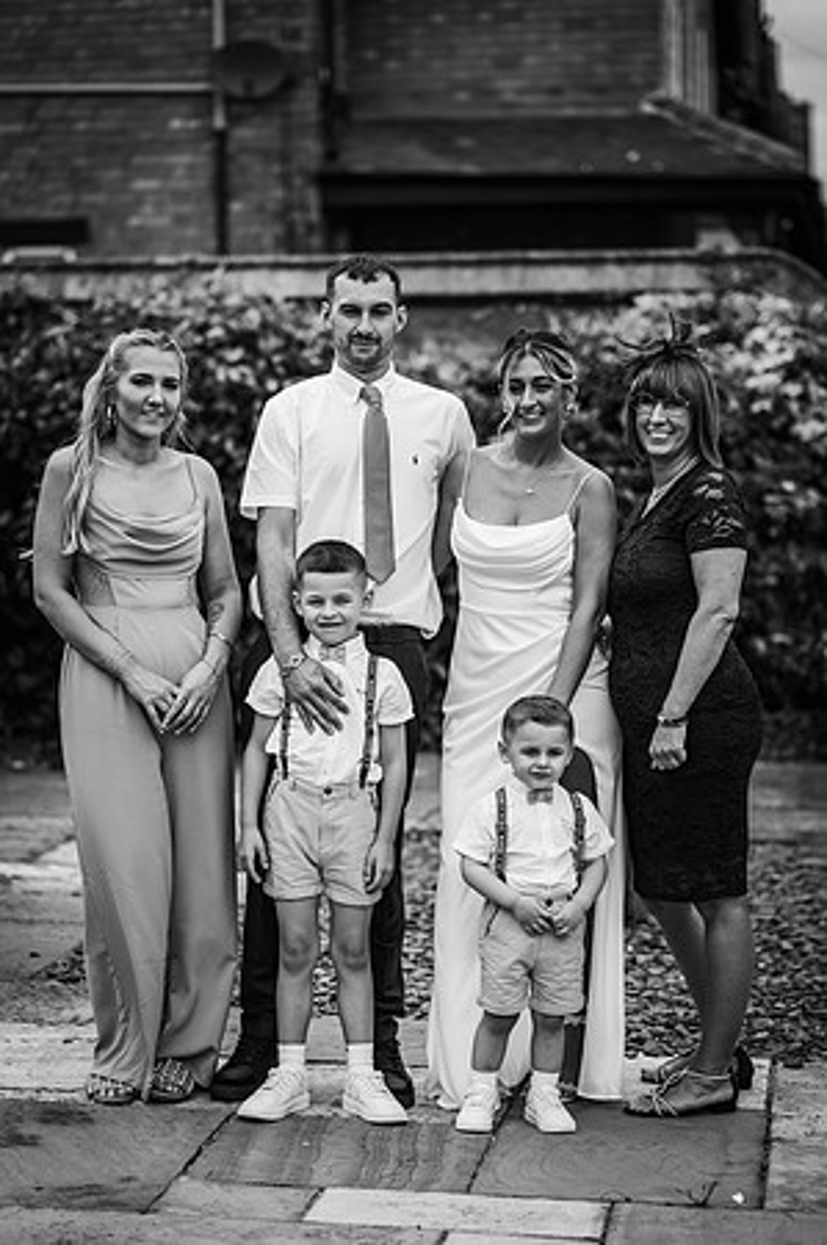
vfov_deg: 23.9
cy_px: 622
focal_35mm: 85
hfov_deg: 16.0
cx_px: 414
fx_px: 2936
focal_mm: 85
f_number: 2.2
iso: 100
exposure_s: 1/1250
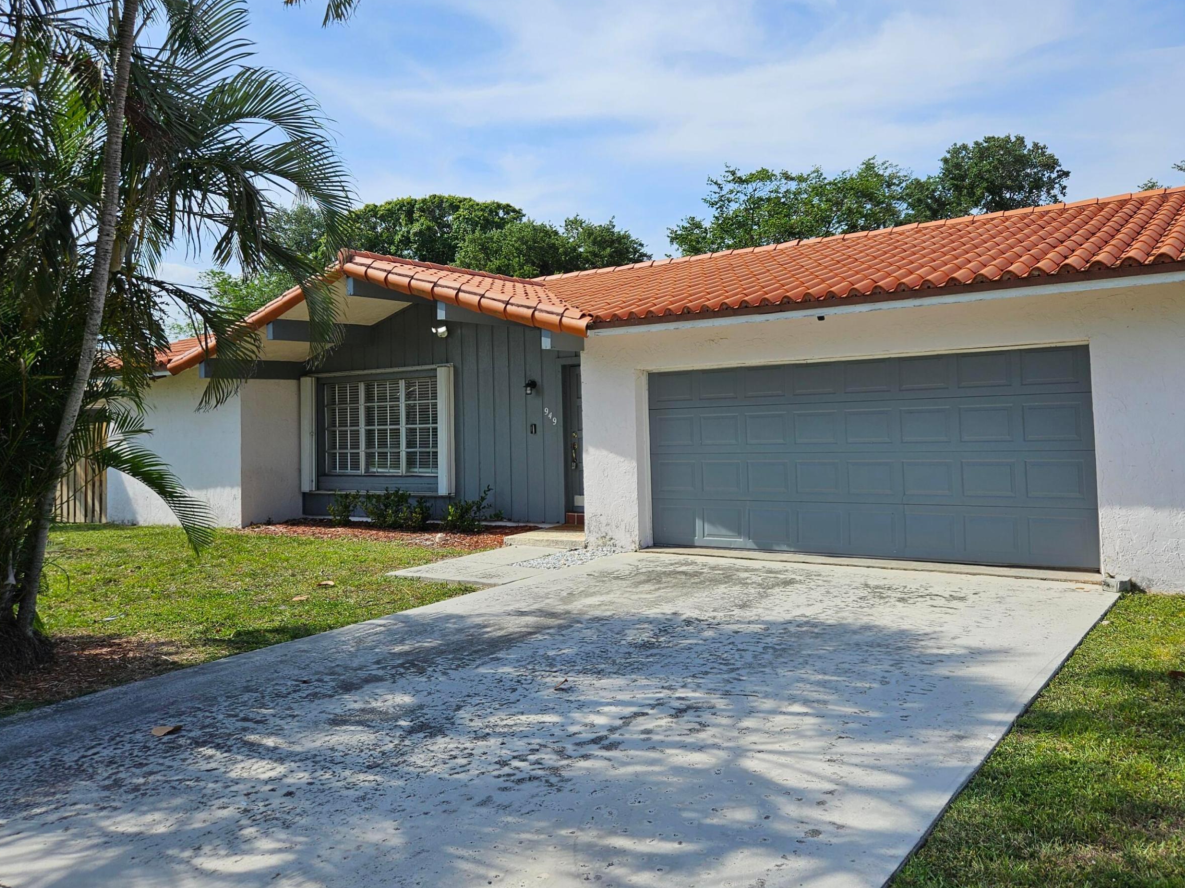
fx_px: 958
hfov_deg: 63.3
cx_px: 650
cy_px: 373
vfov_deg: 49.5
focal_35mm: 28
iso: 25
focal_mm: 5.4
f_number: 1.8
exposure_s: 1/2314
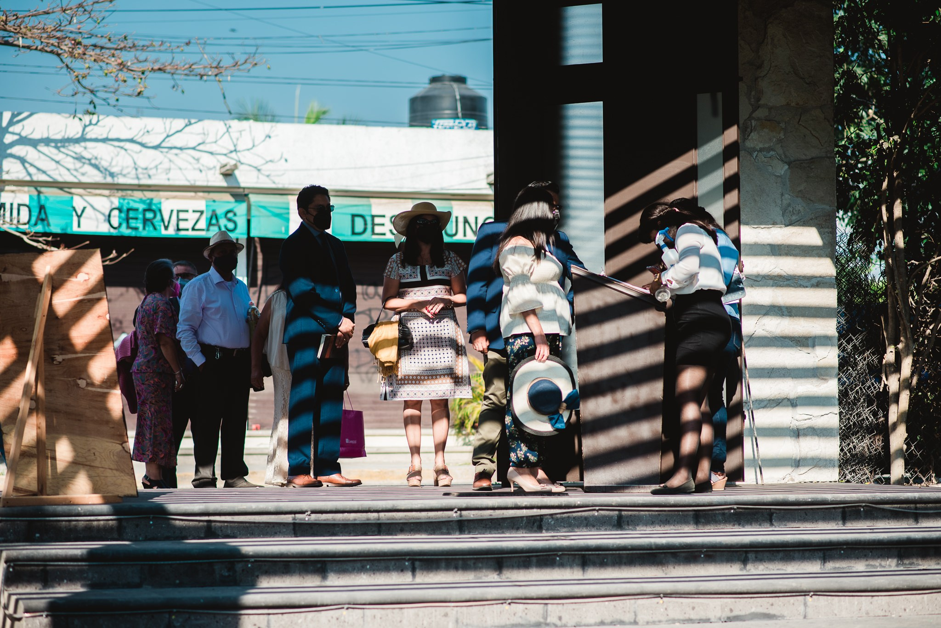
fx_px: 2222
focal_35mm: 85
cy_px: 314
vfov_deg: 16.1
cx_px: 470
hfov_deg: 23.9
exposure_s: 1/2000
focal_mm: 85
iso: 100
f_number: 2.8
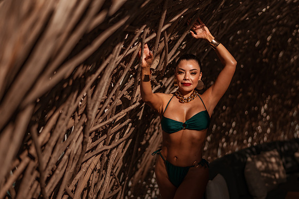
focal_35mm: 58
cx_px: 150
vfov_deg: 23.4
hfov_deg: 34.5
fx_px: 482
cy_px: 100
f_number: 1.4
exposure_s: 1/8000
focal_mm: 58
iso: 50
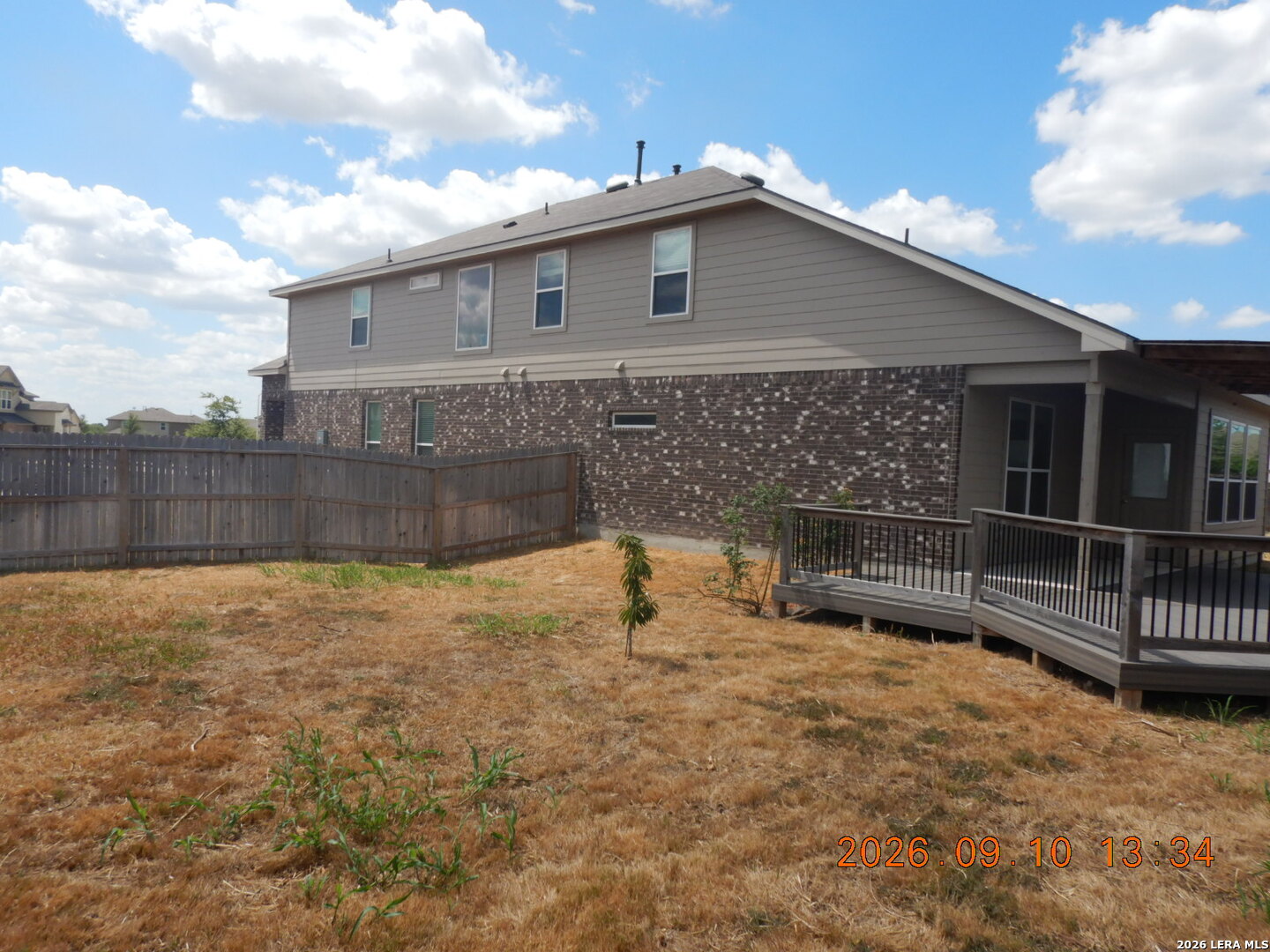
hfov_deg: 71.6
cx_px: 635
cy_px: 476
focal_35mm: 24
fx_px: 881
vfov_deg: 56.8
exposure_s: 1/1000
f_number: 4.1
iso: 125
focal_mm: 4.3
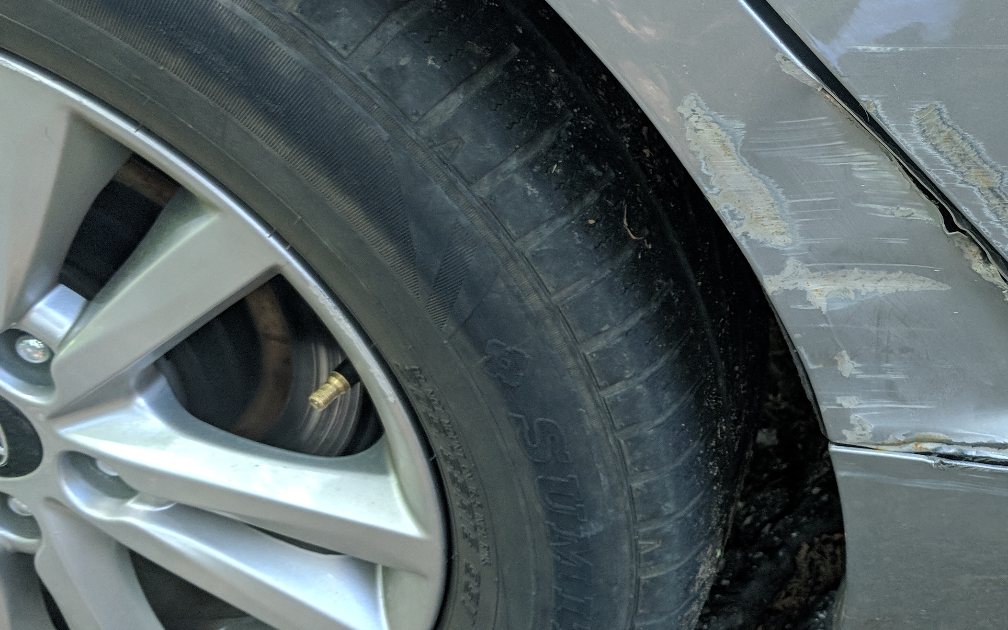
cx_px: 812
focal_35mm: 53
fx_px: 1456
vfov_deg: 24.3
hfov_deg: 36.8
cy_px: 226
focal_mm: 4.67
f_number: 2
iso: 179
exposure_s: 1/125
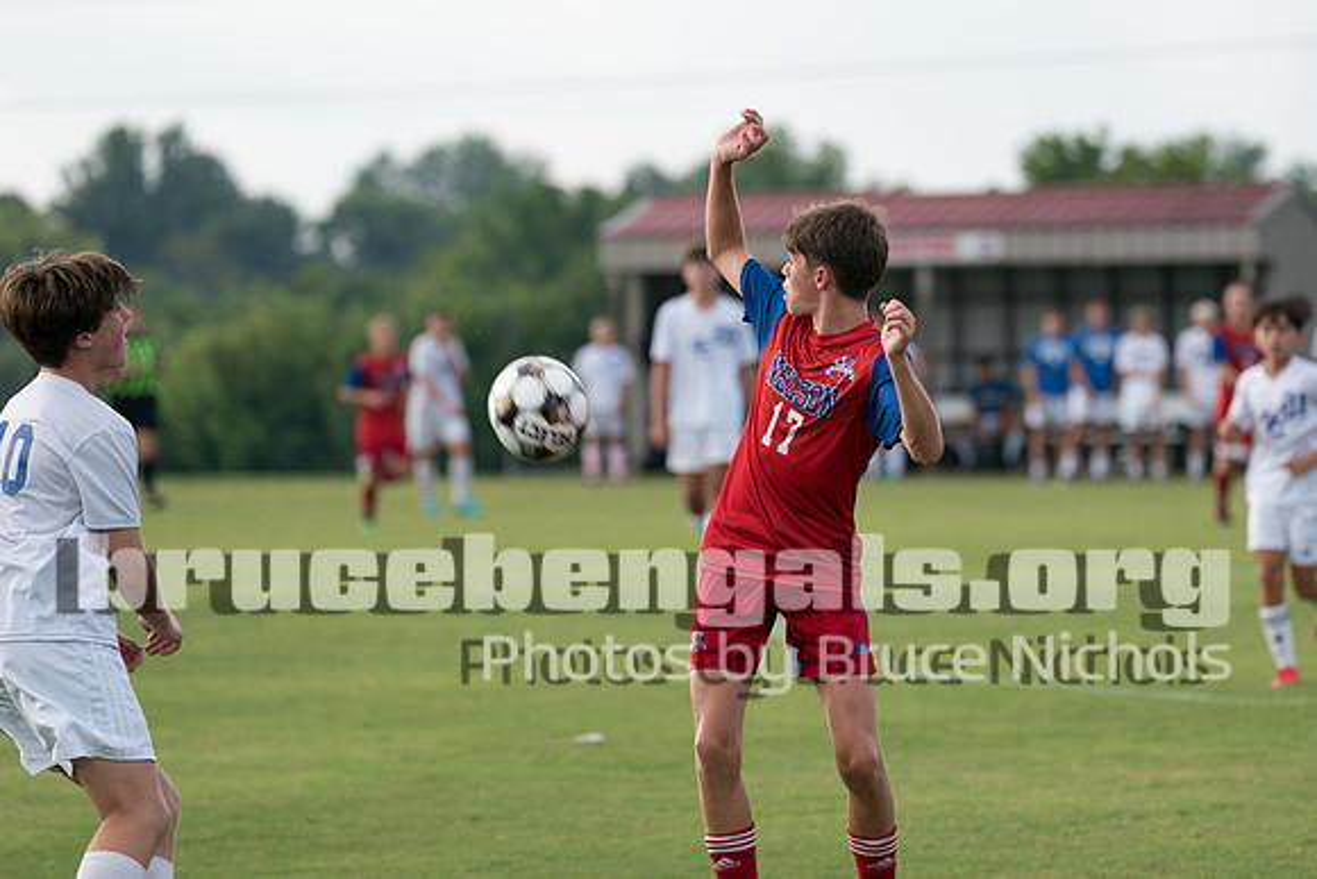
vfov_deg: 7.7
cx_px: 837
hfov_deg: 11.5
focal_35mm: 178
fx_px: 6514
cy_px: 320
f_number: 2.8
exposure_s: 1/1250
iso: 200
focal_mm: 140
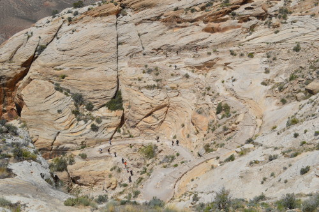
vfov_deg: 30.8
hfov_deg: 45.0
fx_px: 385
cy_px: 106
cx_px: 160
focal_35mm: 44
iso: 100
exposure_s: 1/320
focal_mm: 29
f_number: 9
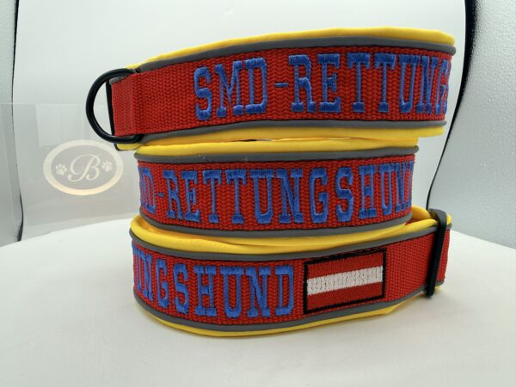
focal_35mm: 25
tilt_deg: -8.5
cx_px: 258
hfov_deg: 69.4
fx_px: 373
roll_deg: +1.0
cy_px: 194
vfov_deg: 54.9
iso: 40
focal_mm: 2.22
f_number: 2.2
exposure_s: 1/433
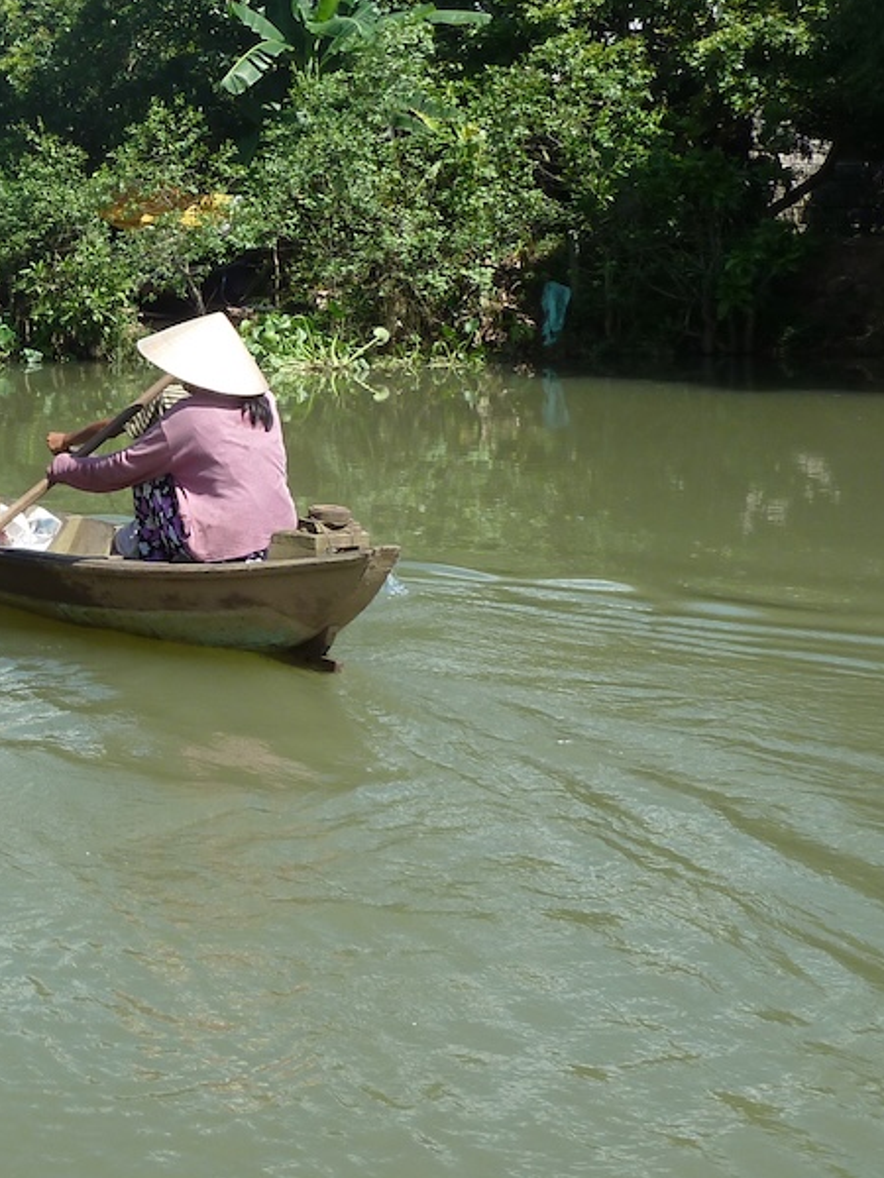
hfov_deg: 26.4
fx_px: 1702
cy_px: 367
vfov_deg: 37.7
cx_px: -134
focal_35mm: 50
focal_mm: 4.1
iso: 80
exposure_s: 1/400
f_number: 4
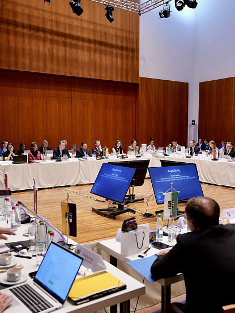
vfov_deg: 52.6
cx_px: 132
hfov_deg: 40.6
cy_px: 156
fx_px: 317
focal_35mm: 35
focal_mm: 24
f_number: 2.8
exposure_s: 1/60
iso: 640
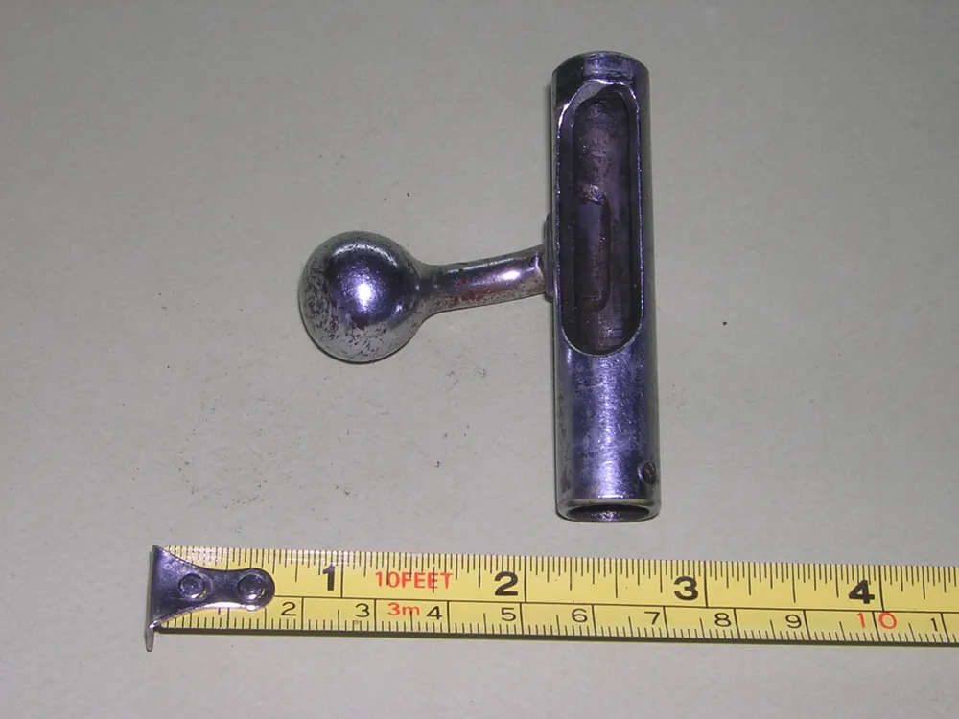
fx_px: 2050
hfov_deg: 26.3
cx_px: 480
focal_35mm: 74
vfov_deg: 19.9
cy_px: 360
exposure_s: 1/60.1
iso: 100
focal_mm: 9.6
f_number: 7.6
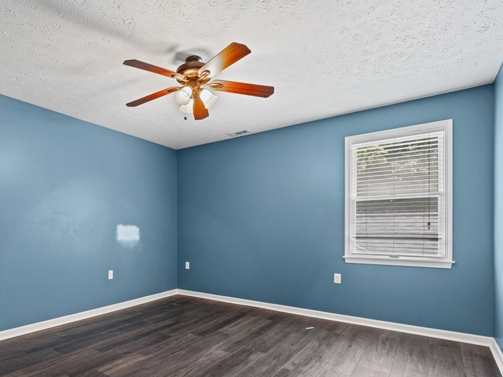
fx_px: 305
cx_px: 162
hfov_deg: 76.1
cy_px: 236
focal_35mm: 21
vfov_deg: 62.5
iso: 250
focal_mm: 15
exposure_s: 1.6
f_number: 9
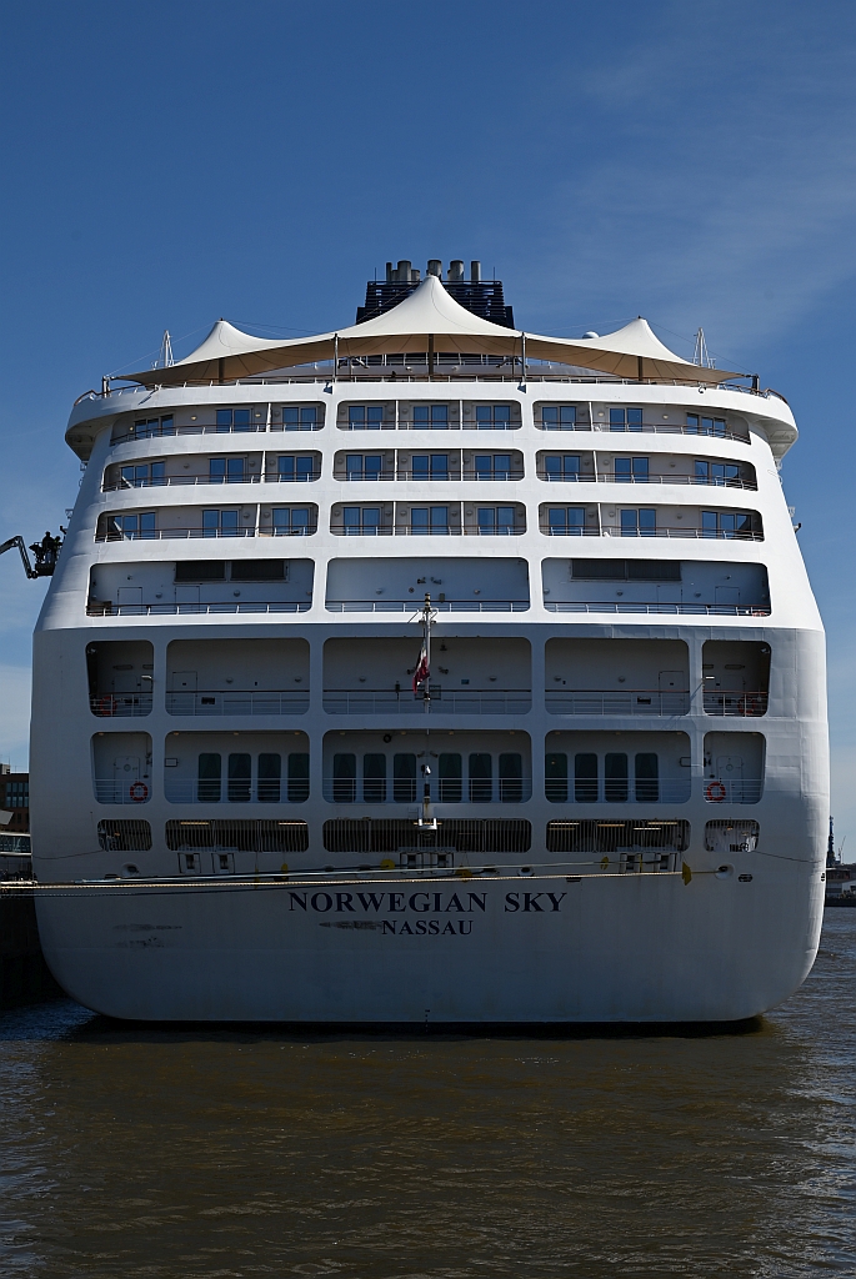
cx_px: 428
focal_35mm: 52
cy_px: 640
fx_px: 1850
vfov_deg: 38.2
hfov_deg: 26.1
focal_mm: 52
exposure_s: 1/500
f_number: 8
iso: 100
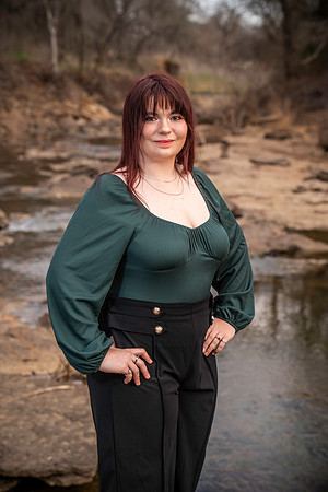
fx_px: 957
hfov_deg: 19.5
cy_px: 246
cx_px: 164
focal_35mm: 70
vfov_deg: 28.8
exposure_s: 1/200
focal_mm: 70
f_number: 4
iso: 100
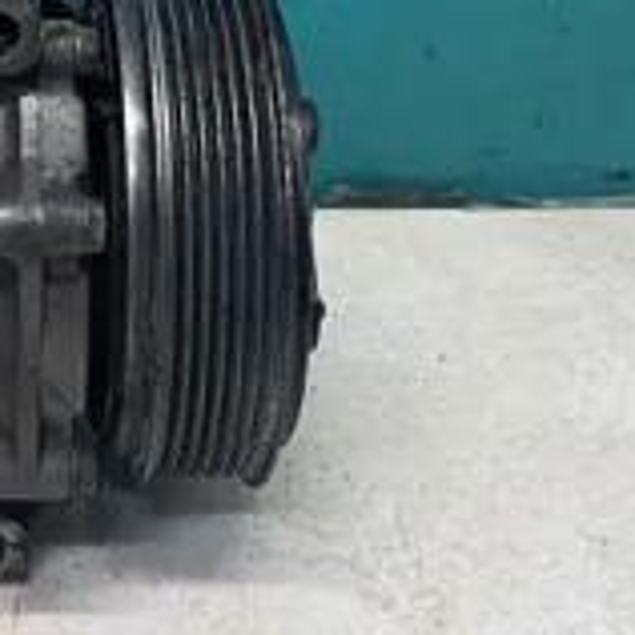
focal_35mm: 93
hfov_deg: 17.9
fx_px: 1930
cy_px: -193
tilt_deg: -22.8
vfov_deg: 17.5
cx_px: -100
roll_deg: +0.6
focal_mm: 4.25
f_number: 1.8
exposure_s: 1/50
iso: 80
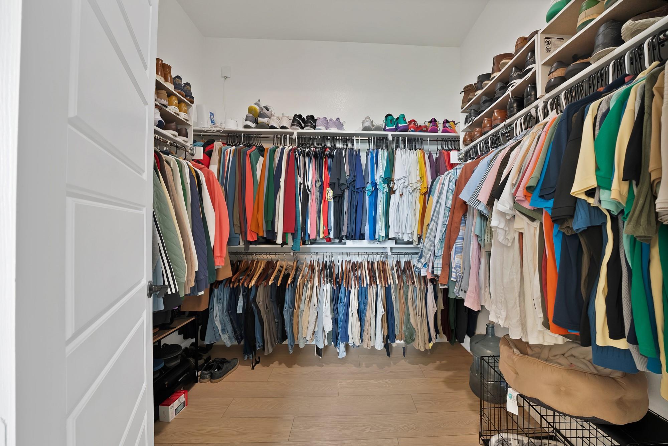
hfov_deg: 112.6
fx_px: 223
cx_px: 334
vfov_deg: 90.1
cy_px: 223
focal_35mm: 12
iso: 640
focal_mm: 12
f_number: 9
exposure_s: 1/1.67
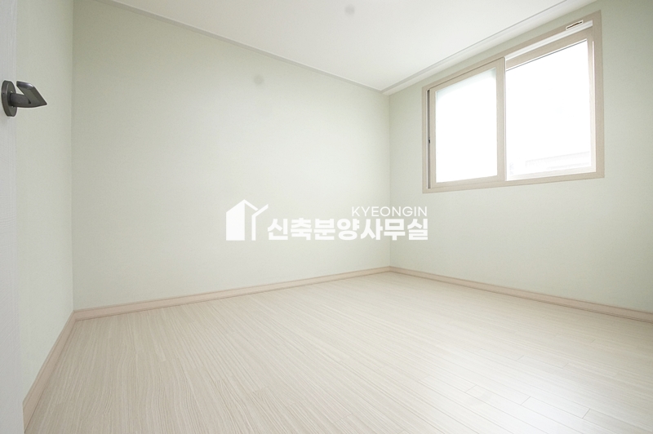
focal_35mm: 15
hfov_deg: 100.4
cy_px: 217
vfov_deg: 77.2
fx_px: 272
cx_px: 326
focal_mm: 10
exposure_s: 1/40
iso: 1600
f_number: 9
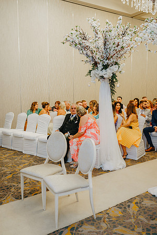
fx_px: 229
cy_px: 118
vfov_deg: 54.4
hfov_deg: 37.9
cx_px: 78
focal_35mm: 35
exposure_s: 1/200
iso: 2000
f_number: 2.5
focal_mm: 35
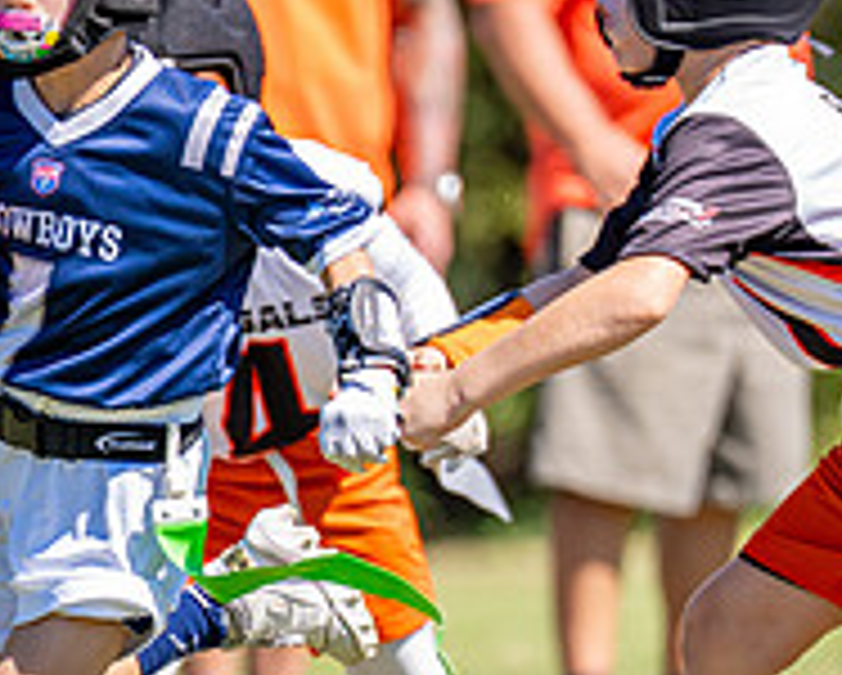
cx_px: 45
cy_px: 422
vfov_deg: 1.7
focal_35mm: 909
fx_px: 22676
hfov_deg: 2.1
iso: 160
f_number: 2.8
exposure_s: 1/1600
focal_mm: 200
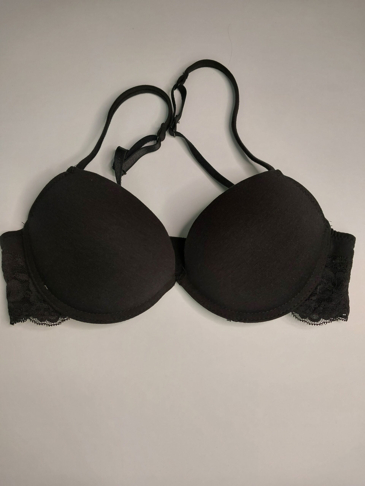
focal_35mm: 30
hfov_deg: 46.8
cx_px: 182
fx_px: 422
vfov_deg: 60.0
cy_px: 243
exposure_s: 1/50
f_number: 1.8
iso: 50
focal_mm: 4.6
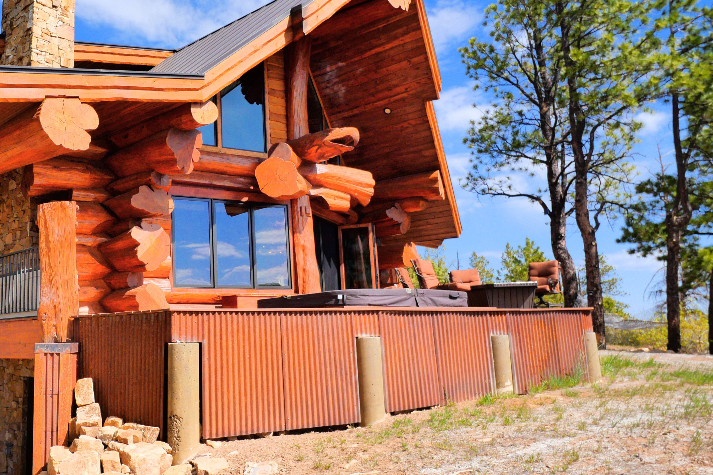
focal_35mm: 29
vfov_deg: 44.8
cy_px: 204
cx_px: 209
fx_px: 574
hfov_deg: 61.3
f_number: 5
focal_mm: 9
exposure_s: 1/1000
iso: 800
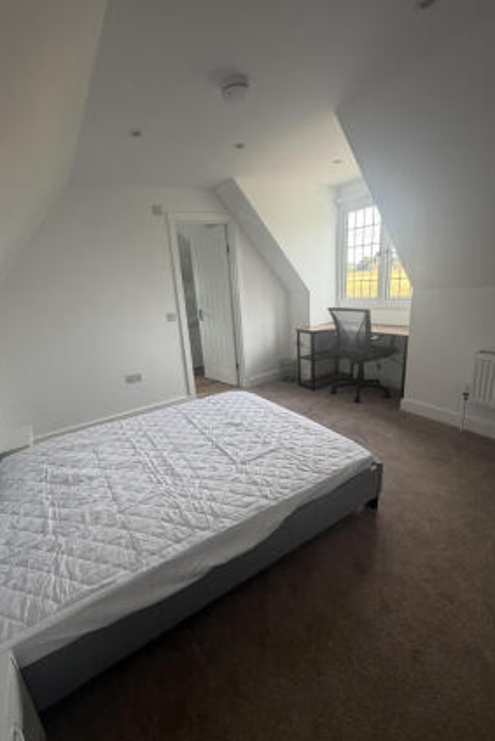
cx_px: 224
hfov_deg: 77.2
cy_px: 368
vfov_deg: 100.4
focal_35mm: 15
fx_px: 309
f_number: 2.2
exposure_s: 1/121
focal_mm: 2.22
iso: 100
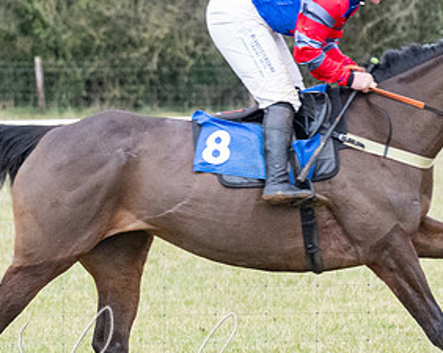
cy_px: 331
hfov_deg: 4.2
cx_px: 257
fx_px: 6064
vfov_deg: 3.3
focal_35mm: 463
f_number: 4
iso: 1600
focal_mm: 100
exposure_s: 1/800
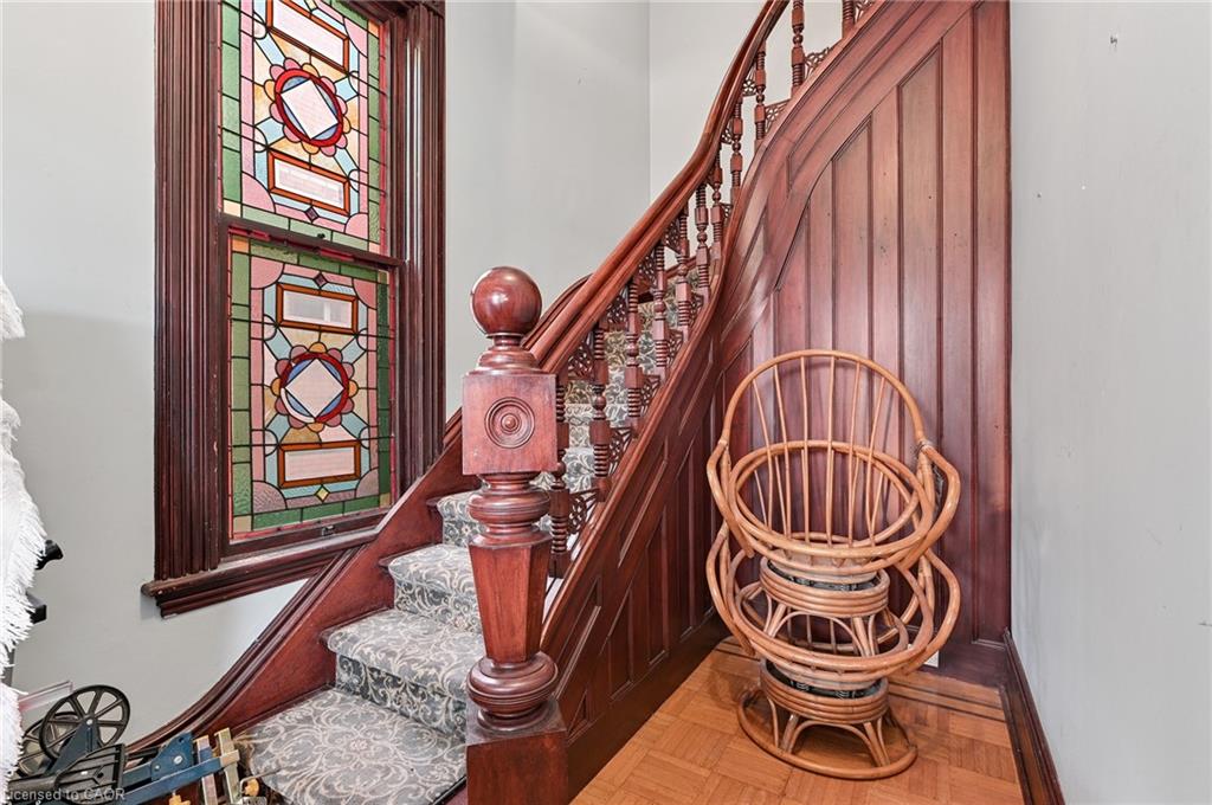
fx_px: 538
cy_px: 402
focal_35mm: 16
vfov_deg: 73.6
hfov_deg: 96.8
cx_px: 606
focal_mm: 16
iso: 320
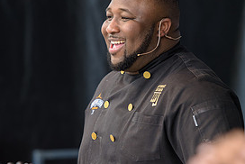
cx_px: 138
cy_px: 82
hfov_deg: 5.5
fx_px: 2541
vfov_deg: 3.7
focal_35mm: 373
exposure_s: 1/500
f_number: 3.2
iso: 250
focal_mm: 175
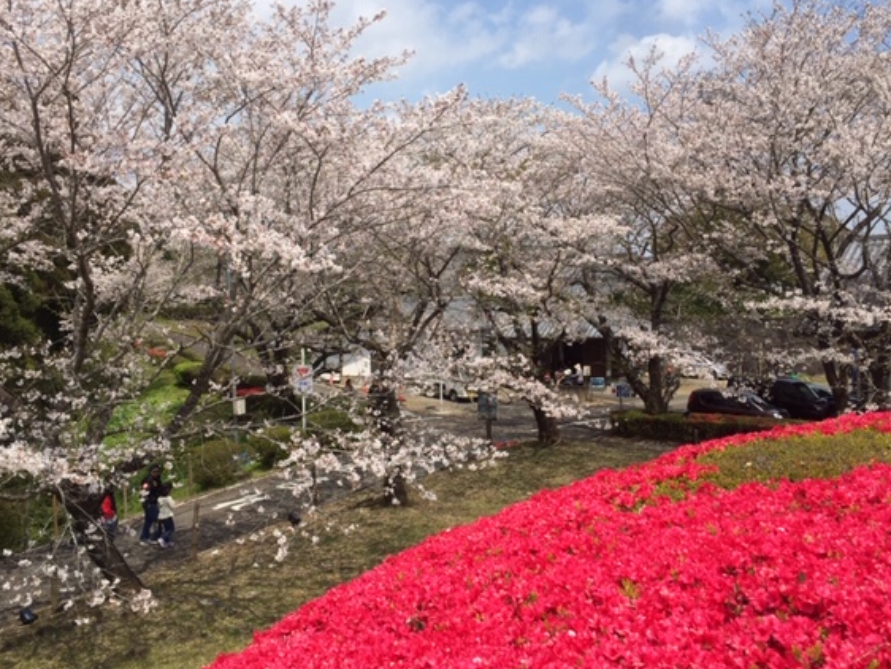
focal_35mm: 33
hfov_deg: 55.3
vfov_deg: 42.9
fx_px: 850
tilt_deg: +0.3
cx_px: 420
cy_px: 311
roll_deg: -1.1
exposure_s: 1/2639
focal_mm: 4.15
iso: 32
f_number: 2.2
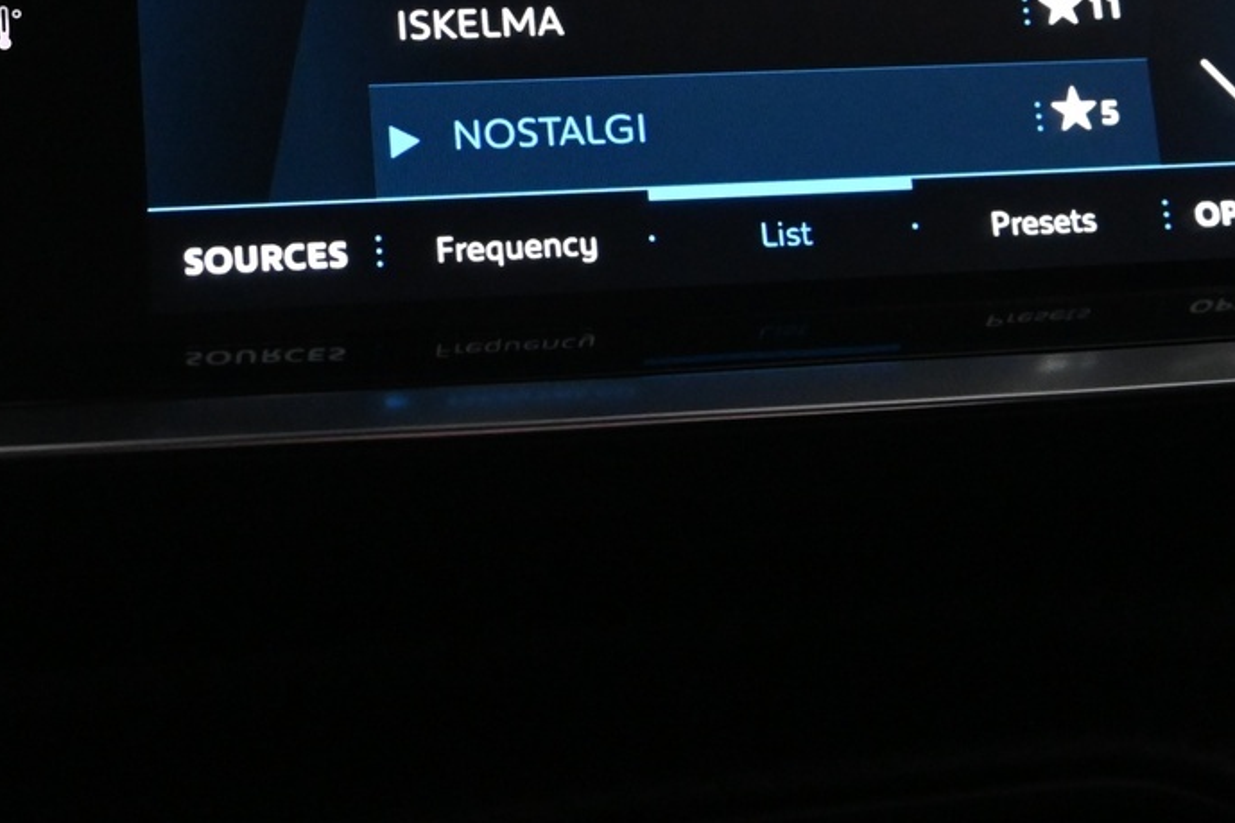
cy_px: 14
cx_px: 658
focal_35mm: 88
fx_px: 3024
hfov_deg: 23.1
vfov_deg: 15.2
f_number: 5.6
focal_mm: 25
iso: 3200
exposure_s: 1/125
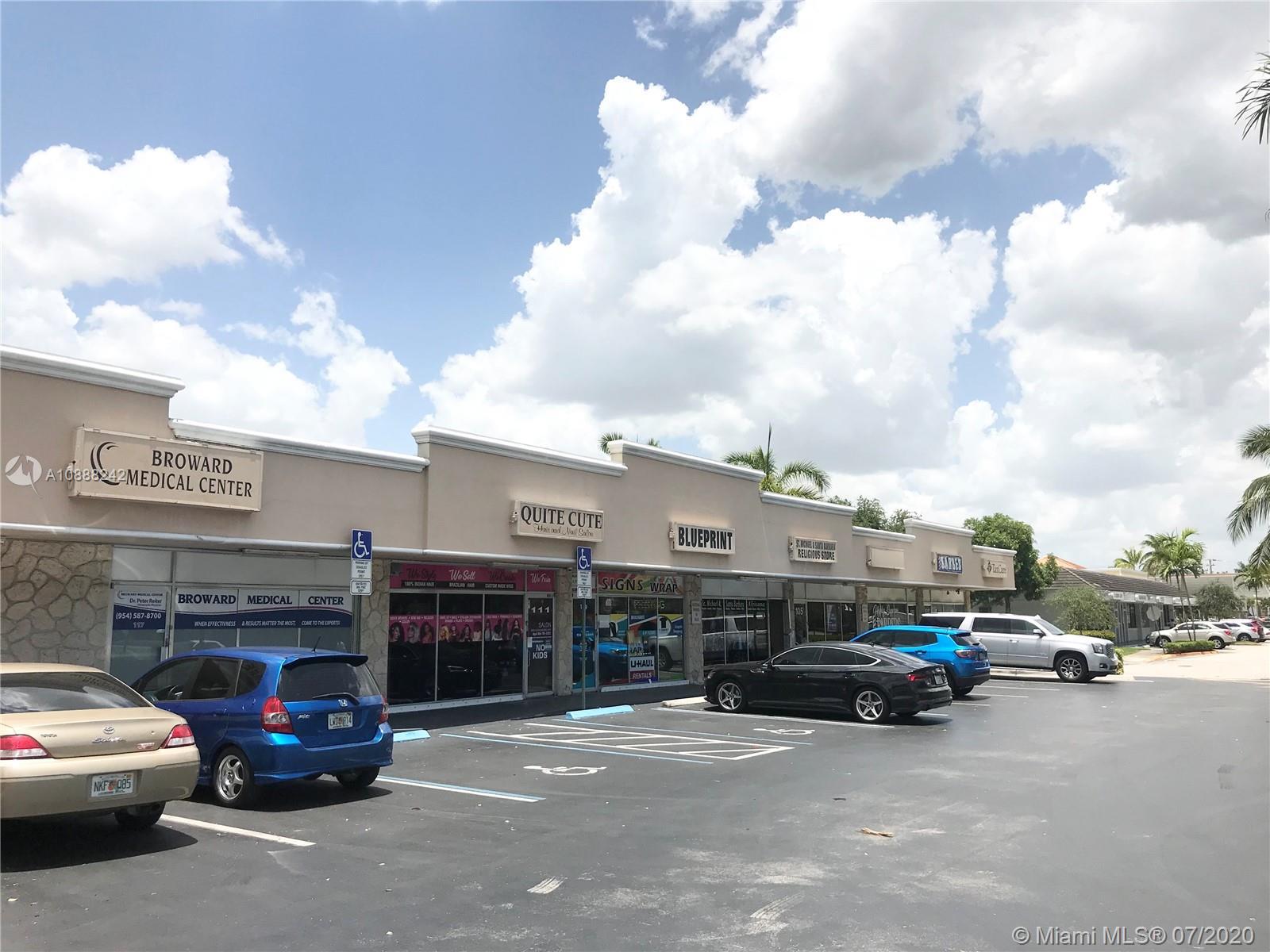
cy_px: 476
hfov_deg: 63.4
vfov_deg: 49.7
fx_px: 1027
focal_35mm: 28
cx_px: 635
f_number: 1.8
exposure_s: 1/3195
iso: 20
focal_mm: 3.99
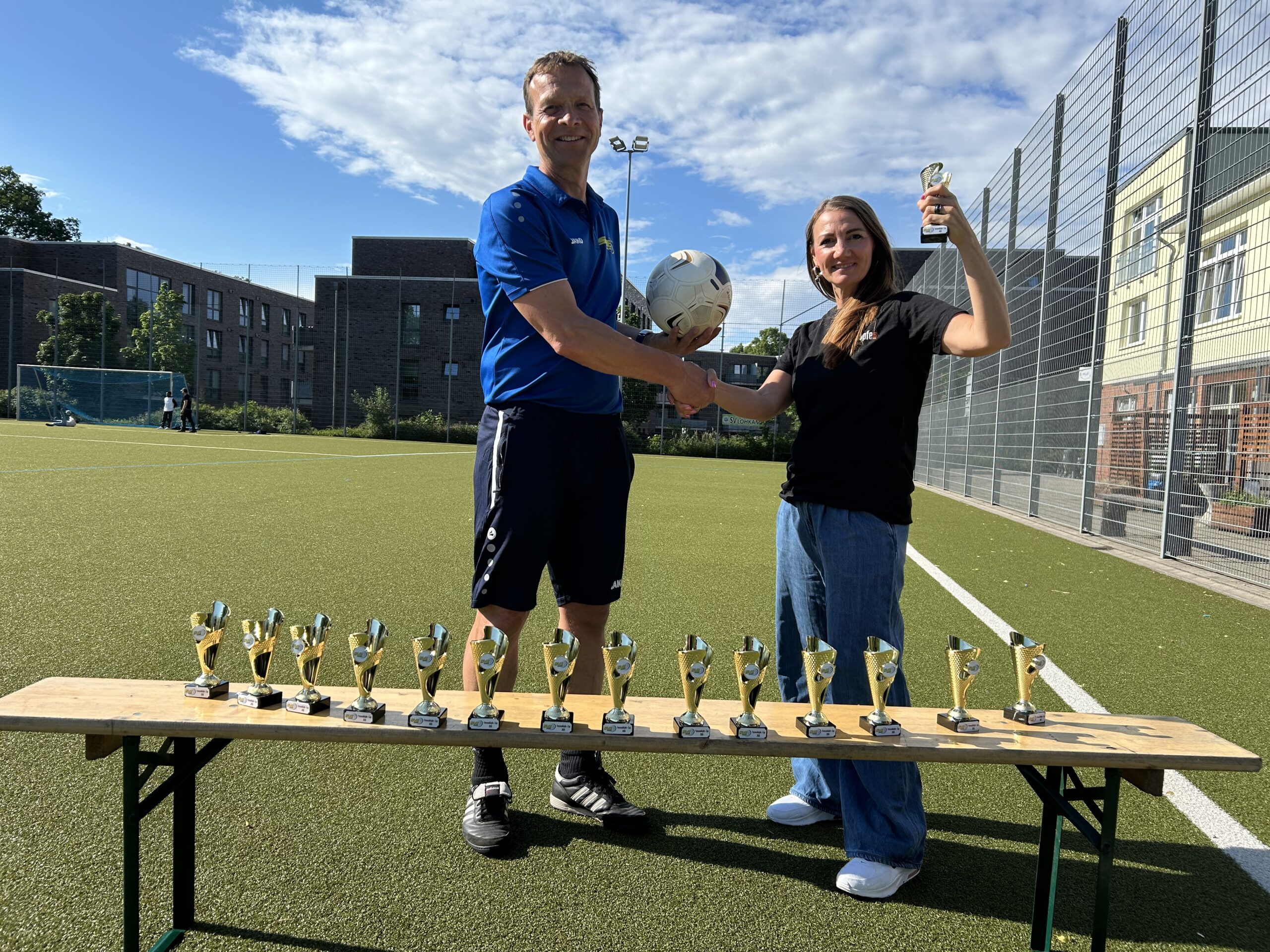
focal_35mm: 26
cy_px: 476
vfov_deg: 53.1
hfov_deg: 67.3
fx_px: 954
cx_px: 635
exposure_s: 1/3460
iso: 50
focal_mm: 5.7
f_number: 1.5
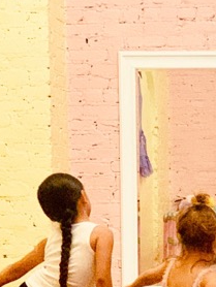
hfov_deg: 7.8
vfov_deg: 10.3
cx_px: 298
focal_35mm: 187
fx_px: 1553
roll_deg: -0.8
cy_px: 413
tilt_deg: -9.0
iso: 320
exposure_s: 1/40
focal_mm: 6
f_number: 2.4
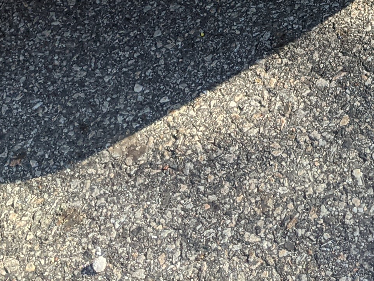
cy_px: -298
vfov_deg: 11.6
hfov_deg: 16.9
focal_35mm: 113
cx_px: 413
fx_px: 1221
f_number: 1.73
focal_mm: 4.38
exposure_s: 1/1067
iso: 46
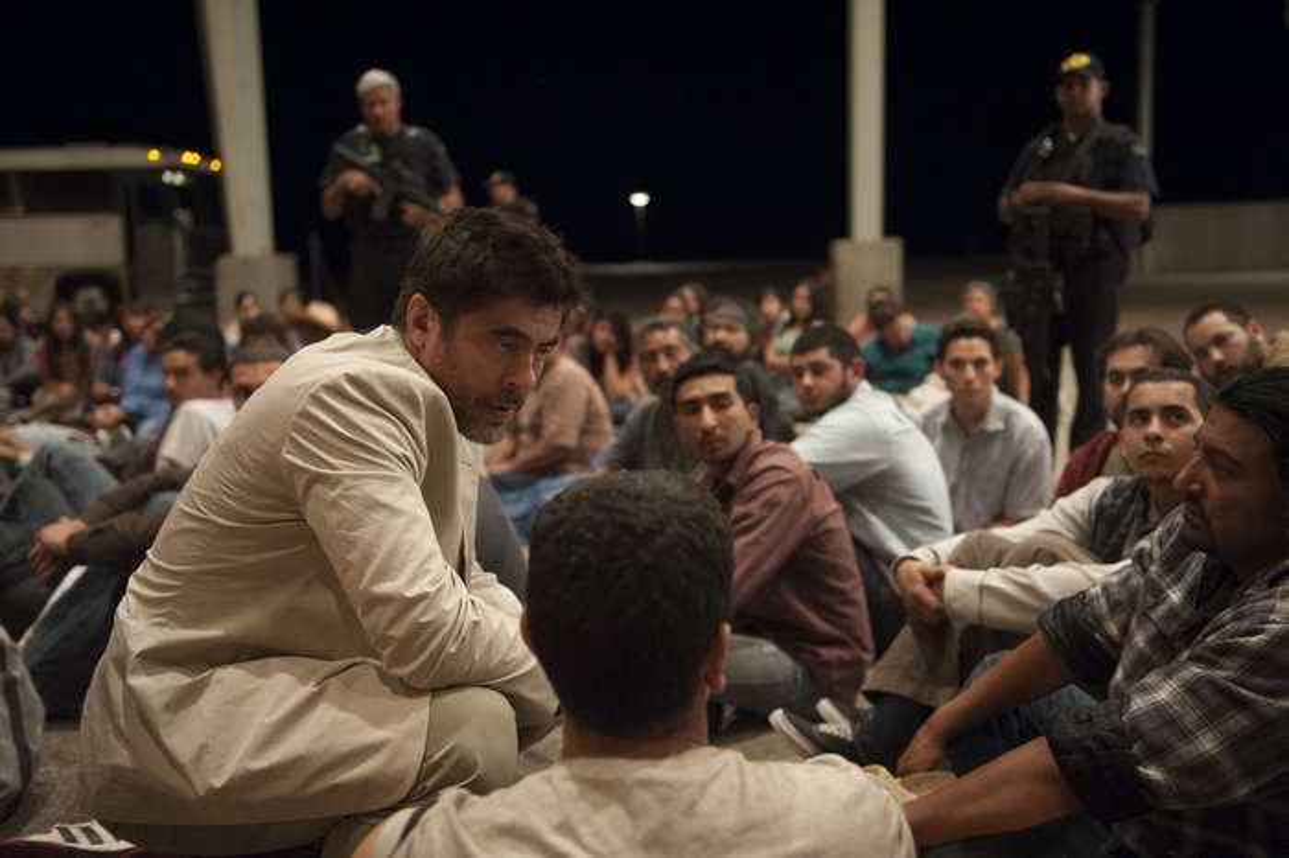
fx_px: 1360
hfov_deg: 50.7
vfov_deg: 35.0
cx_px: 644
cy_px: 429
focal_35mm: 38
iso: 2000
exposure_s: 1/100
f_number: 2.8
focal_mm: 38
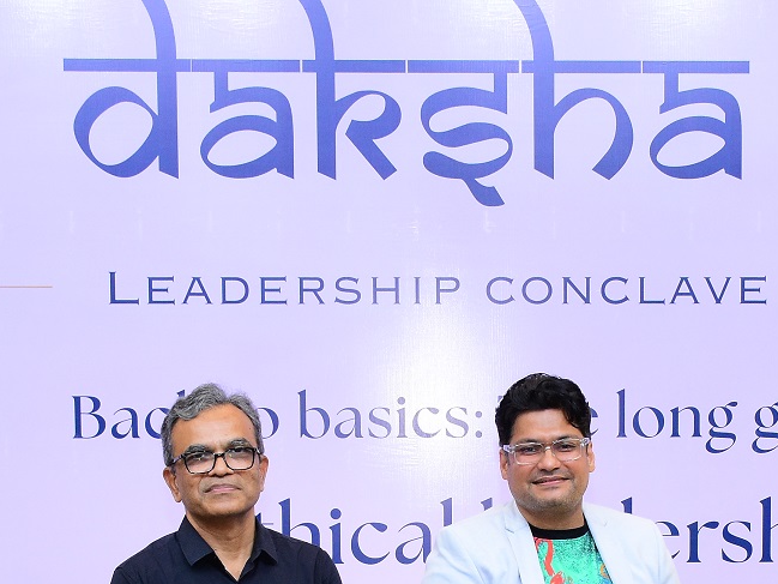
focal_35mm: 104
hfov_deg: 18.8
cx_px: 531
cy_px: 643
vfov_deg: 13.9
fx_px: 2338
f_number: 6.3
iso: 1250
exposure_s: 1/80
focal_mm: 26
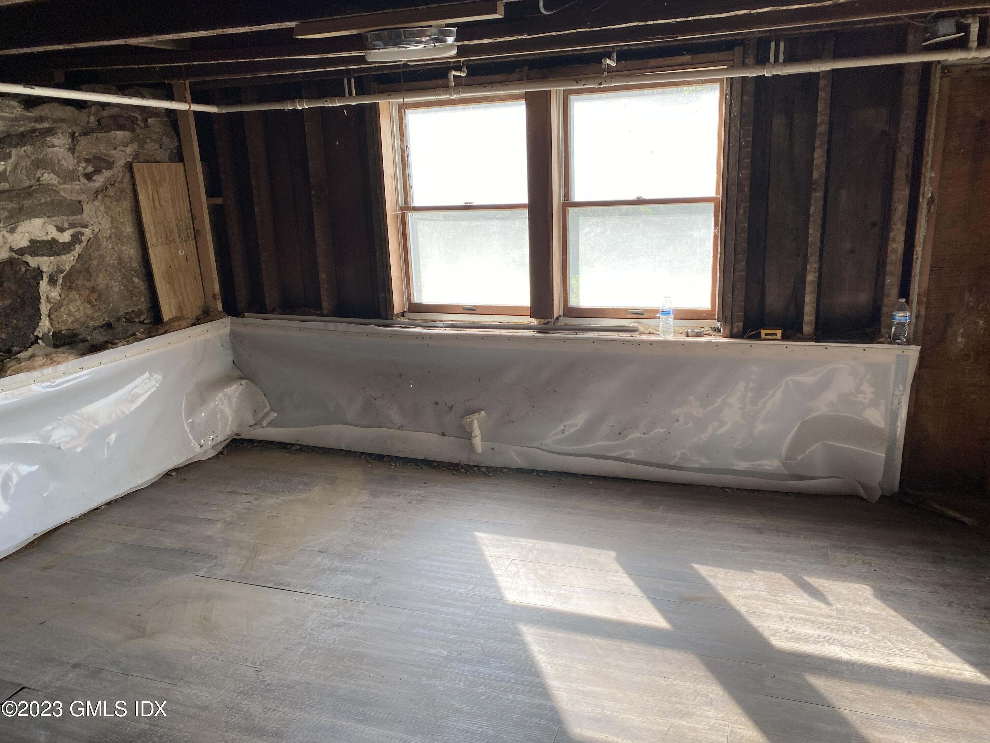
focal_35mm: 26
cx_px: 495
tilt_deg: -15.5
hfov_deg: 67.3
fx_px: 744
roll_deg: +2.2
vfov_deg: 53.1
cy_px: 372
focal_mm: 4.25
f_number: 1.8
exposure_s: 1/122
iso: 50
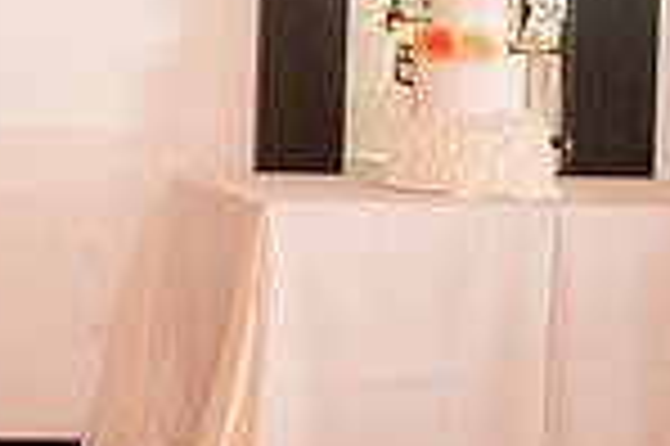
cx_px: -354
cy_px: -25
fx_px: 3421
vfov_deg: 7.4
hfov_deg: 10.8
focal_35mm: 184
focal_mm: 42
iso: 2000
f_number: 2.8
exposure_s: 1/200
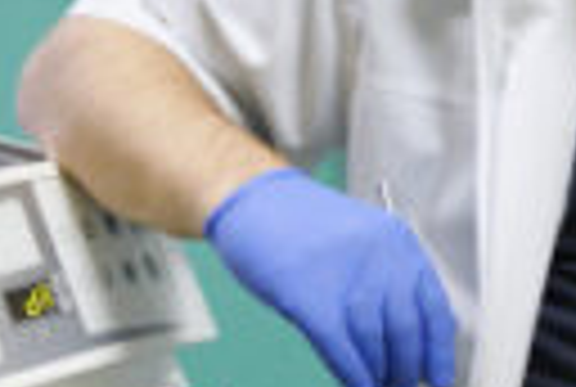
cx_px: 508
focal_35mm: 245
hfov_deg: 8.3
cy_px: 126
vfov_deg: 5.6
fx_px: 3935
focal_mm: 35
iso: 400
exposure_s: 1/50
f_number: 2.8
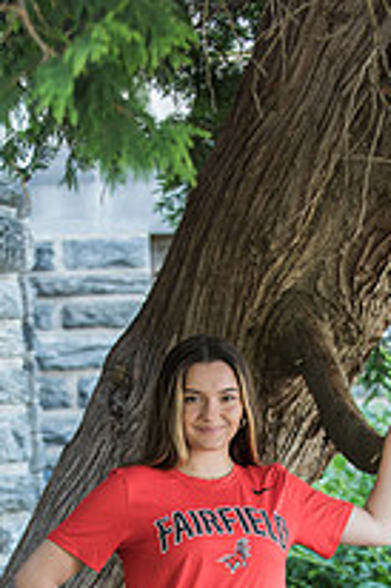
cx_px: 191
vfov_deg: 13.2
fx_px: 2497
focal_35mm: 153
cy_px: 634
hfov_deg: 9.0
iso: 320
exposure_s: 1/60
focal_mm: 70
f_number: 3.5
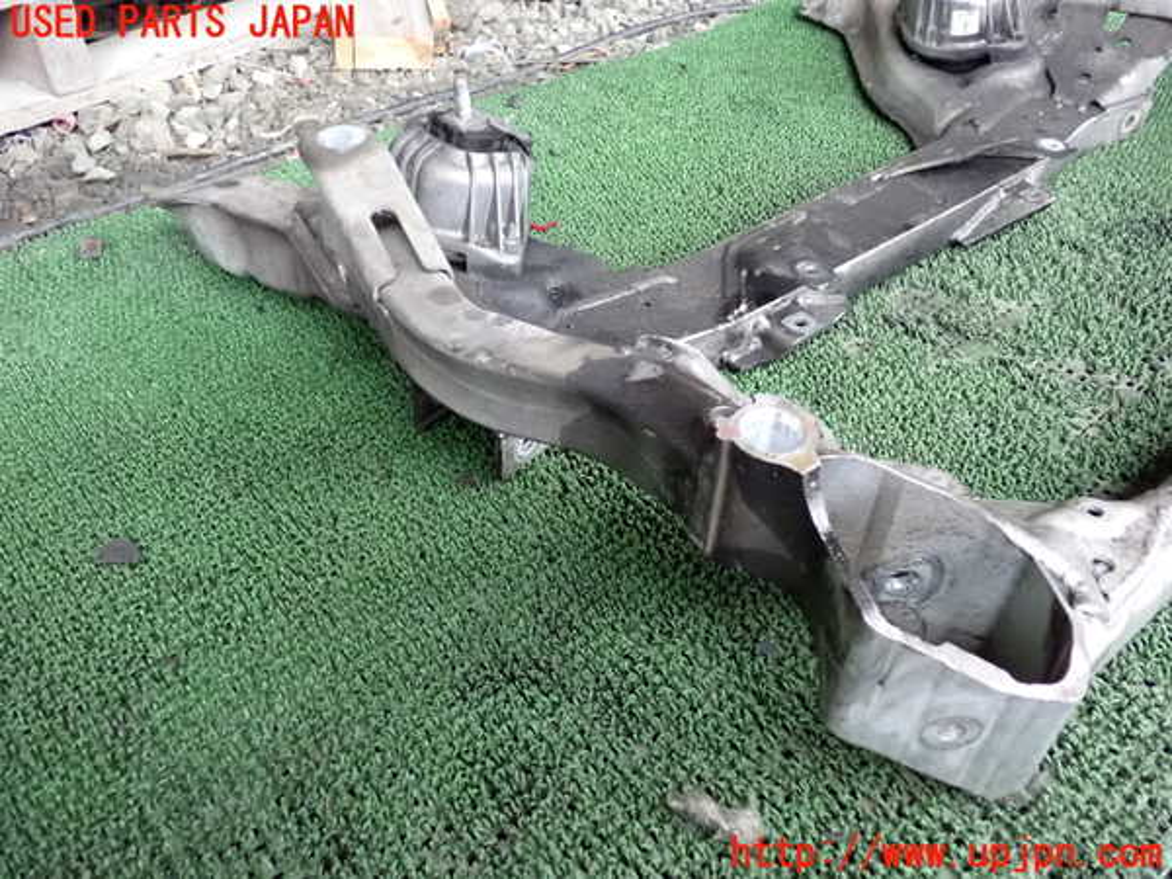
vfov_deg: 46.8
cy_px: 440
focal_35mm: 30
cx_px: 586
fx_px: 1016
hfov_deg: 60.0
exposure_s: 1/100
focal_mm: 5.4
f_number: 2.3
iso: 1600
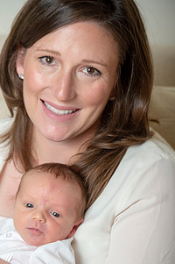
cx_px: 58
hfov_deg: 7.3
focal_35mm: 187
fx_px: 1367
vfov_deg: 11.0
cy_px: 166
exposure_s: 1/160
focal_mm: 125
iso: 200
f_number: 5.6
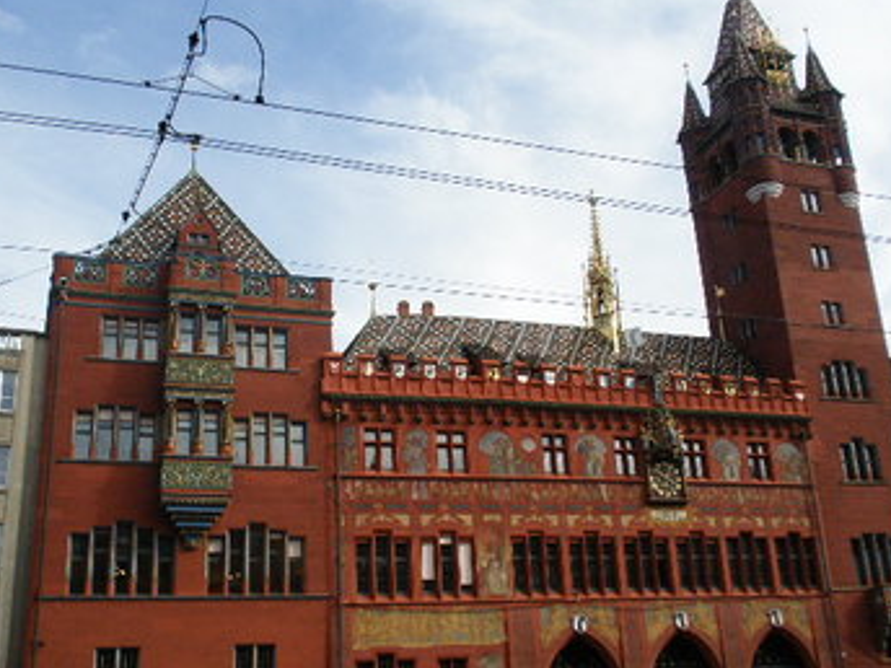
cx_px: 448
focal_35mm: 43
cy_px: 355
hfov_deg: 43.9
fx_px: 1107
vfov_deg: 33.6
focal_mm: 6.6
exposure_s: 1/100
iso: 64
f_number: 10
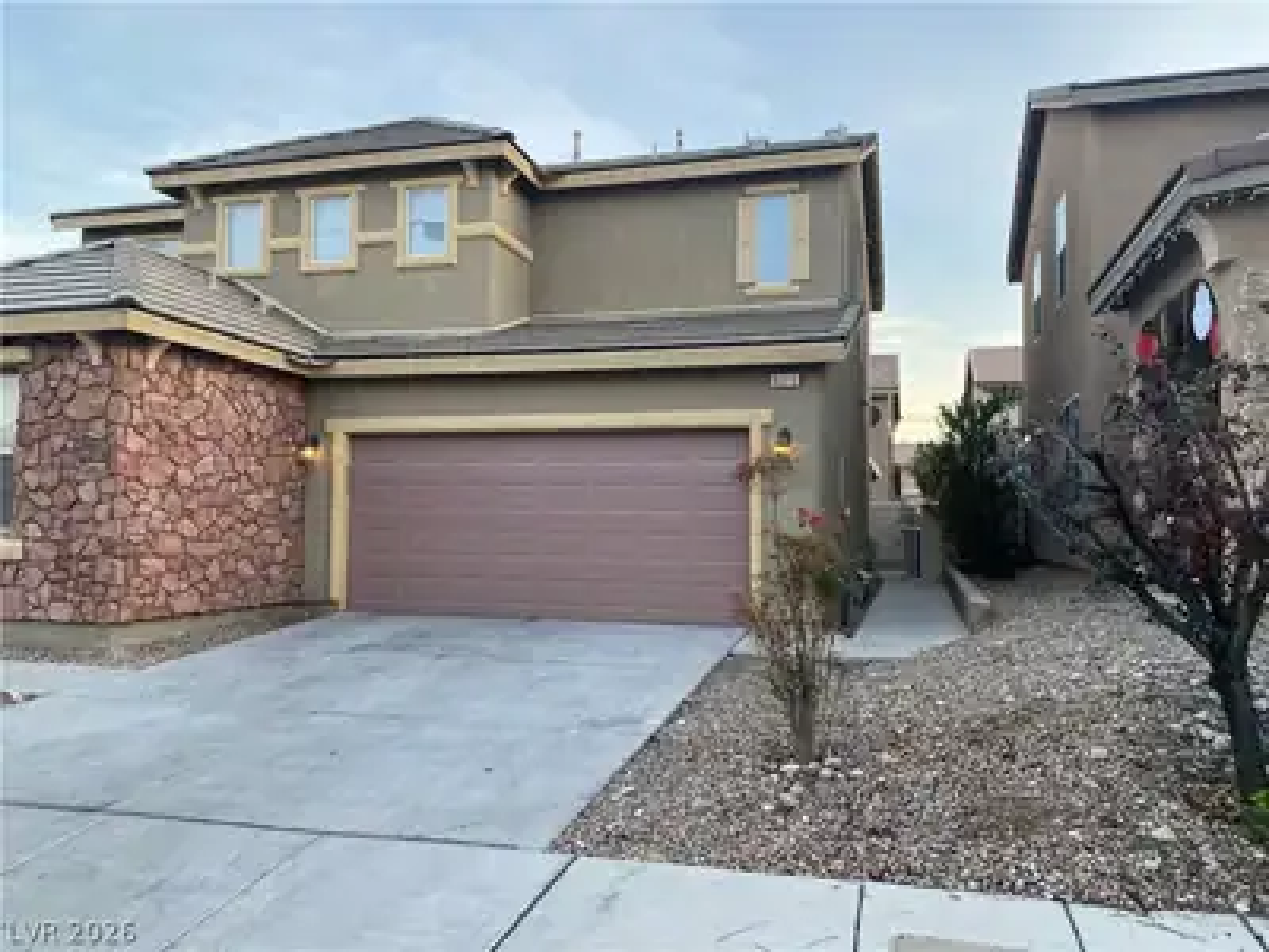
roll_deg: -1.8
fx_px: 953
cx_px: 634
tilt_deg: +4.9
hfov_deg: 67.3
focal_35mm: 26
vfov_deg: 53.1
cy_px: 476
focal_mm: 4.25
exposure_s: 1/122
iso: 40
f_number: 1.8
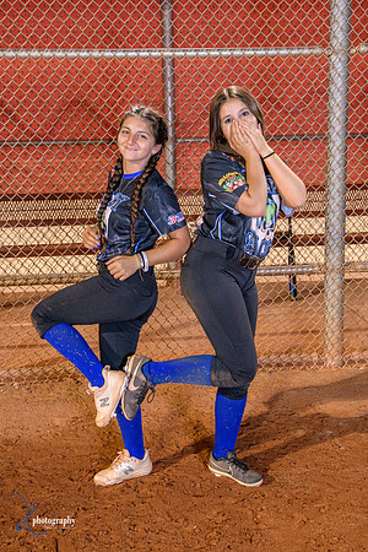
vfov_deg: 39.6
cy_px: 276
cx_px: 184
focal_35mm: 50
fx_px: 767
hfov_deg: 27.0
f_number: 5
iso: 2000
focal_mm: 50
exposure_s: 1/80
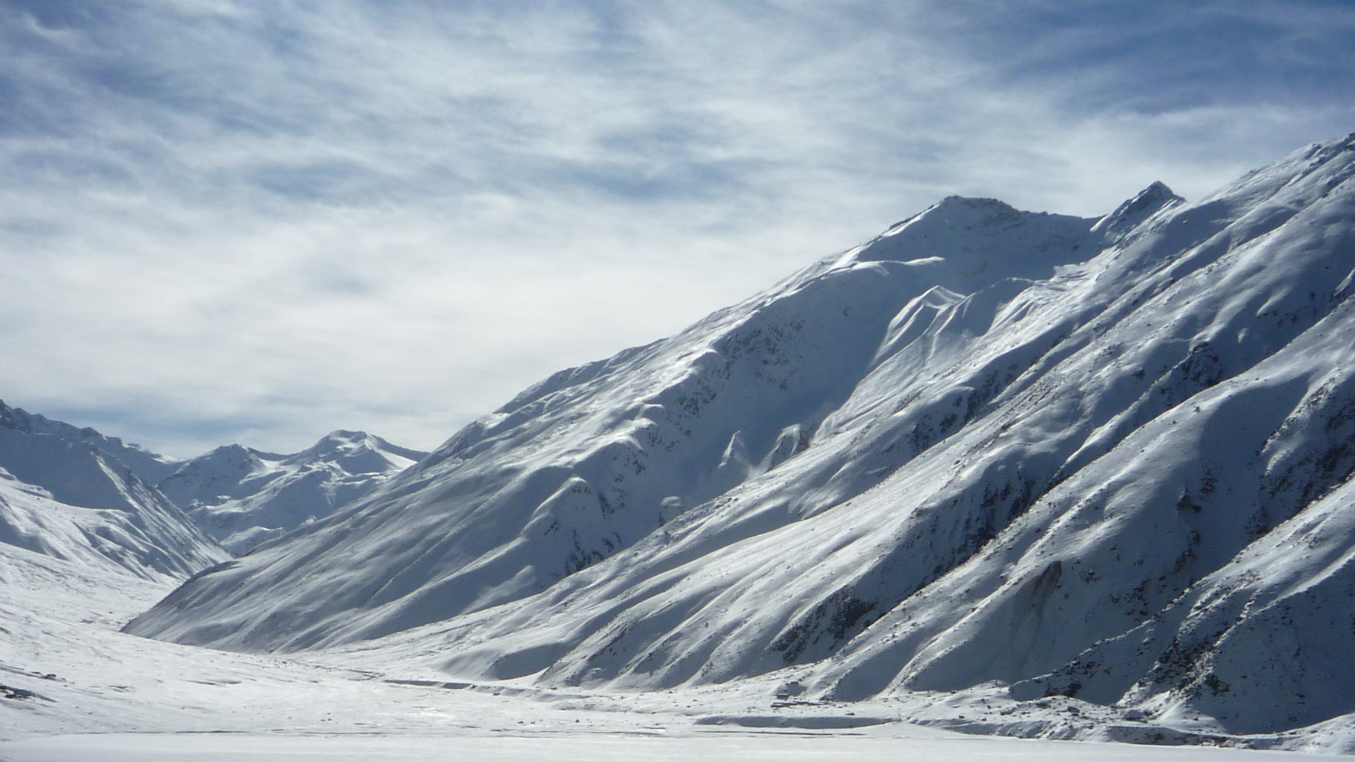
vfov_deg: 22.5
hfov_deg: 39.8
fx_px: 1868
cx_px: 733
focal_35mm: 52
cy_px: 679
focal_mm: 5.2
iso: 100
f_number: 7.1
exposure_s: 1/1000
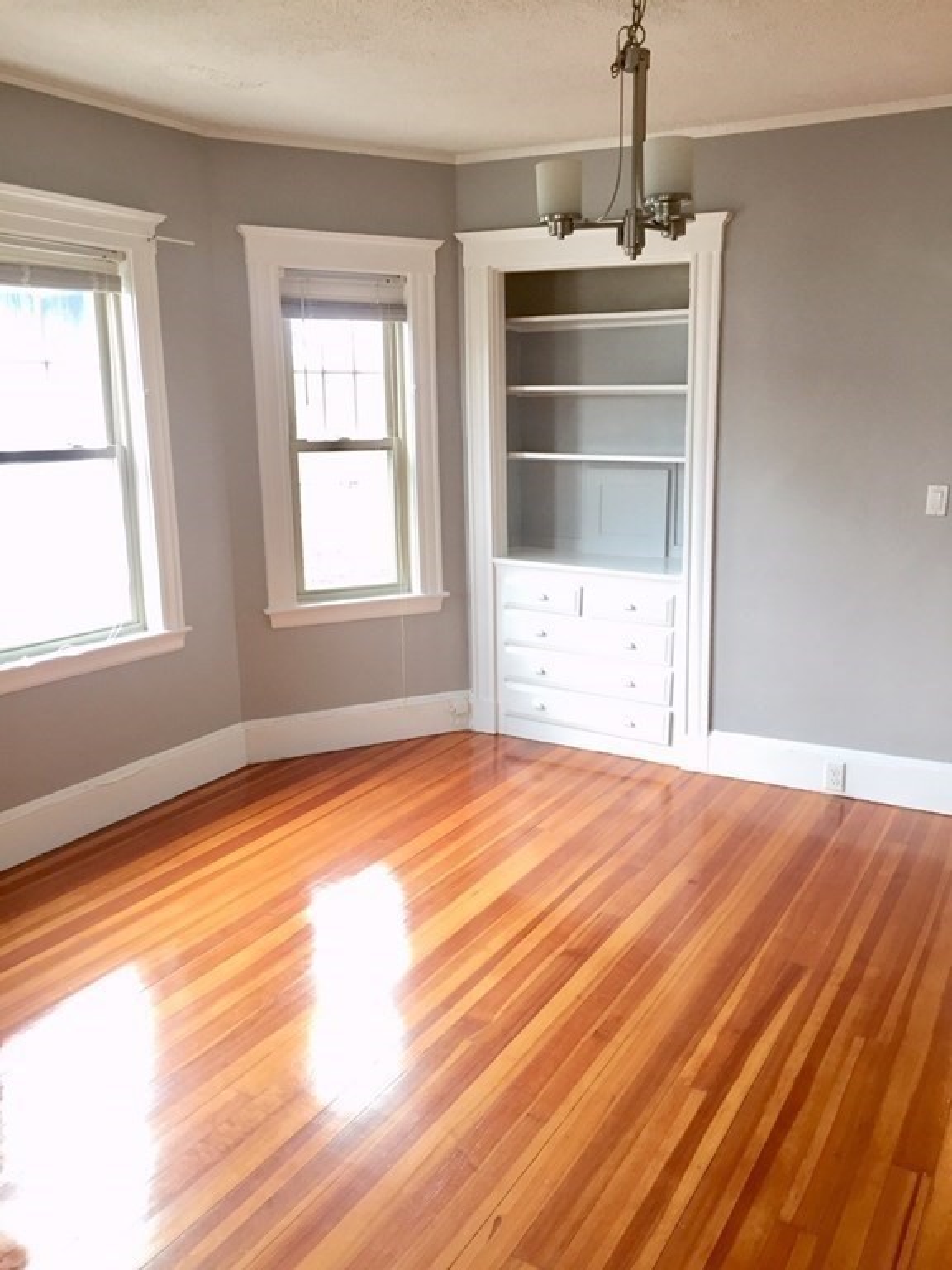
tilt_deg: -9.7
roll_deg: +0.8
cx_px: 476
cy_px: 635
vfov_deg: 61.7
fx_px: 1063
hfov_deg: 48.2
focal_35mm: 29
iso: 100
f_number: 2.2
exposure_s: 1/30
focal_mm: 4.15
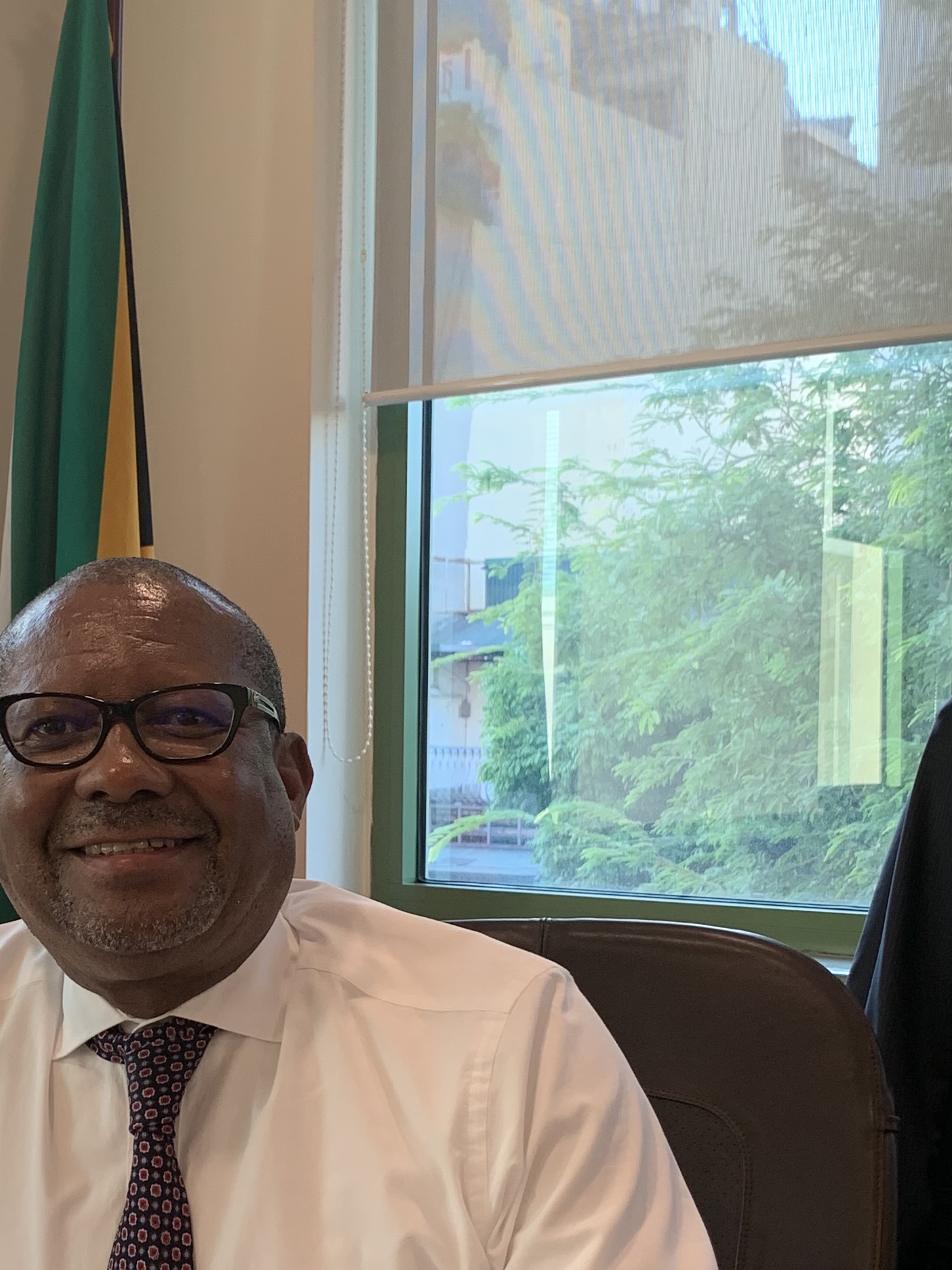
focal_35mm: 56
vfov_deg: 34.1
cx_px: 214
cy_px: 839
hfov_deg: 25.7
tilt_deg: -2.4
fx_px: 2053
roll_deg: -0.2
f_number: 1.8
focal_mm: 4.25
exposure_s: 1/104
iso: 100
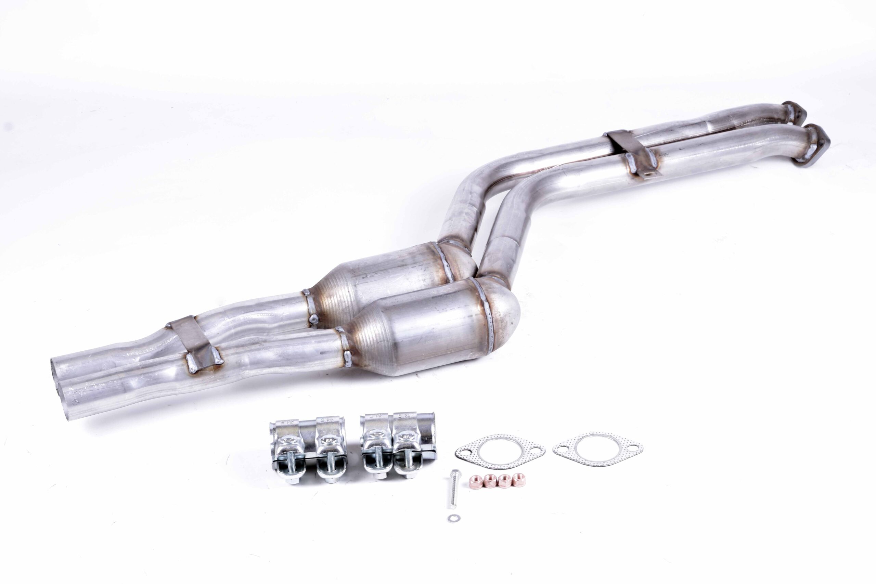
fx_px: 2007
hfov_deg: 24.6
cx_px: 438
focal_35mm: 82
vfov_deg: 16.6
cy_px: 292
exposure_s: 1/60
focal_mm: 55
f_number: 13
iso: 200
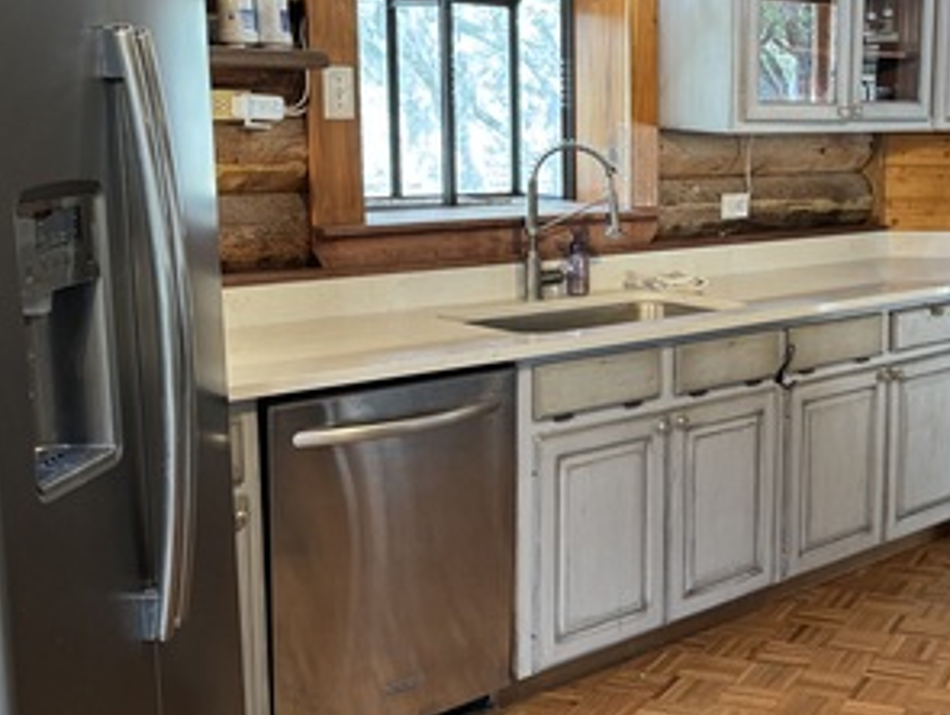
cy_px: 329
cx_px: 850
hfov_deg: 34.7
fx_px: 1429
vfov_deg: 28.1
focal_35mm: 52
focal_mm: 6.76
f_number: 1.78
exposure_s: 1/60
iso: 250
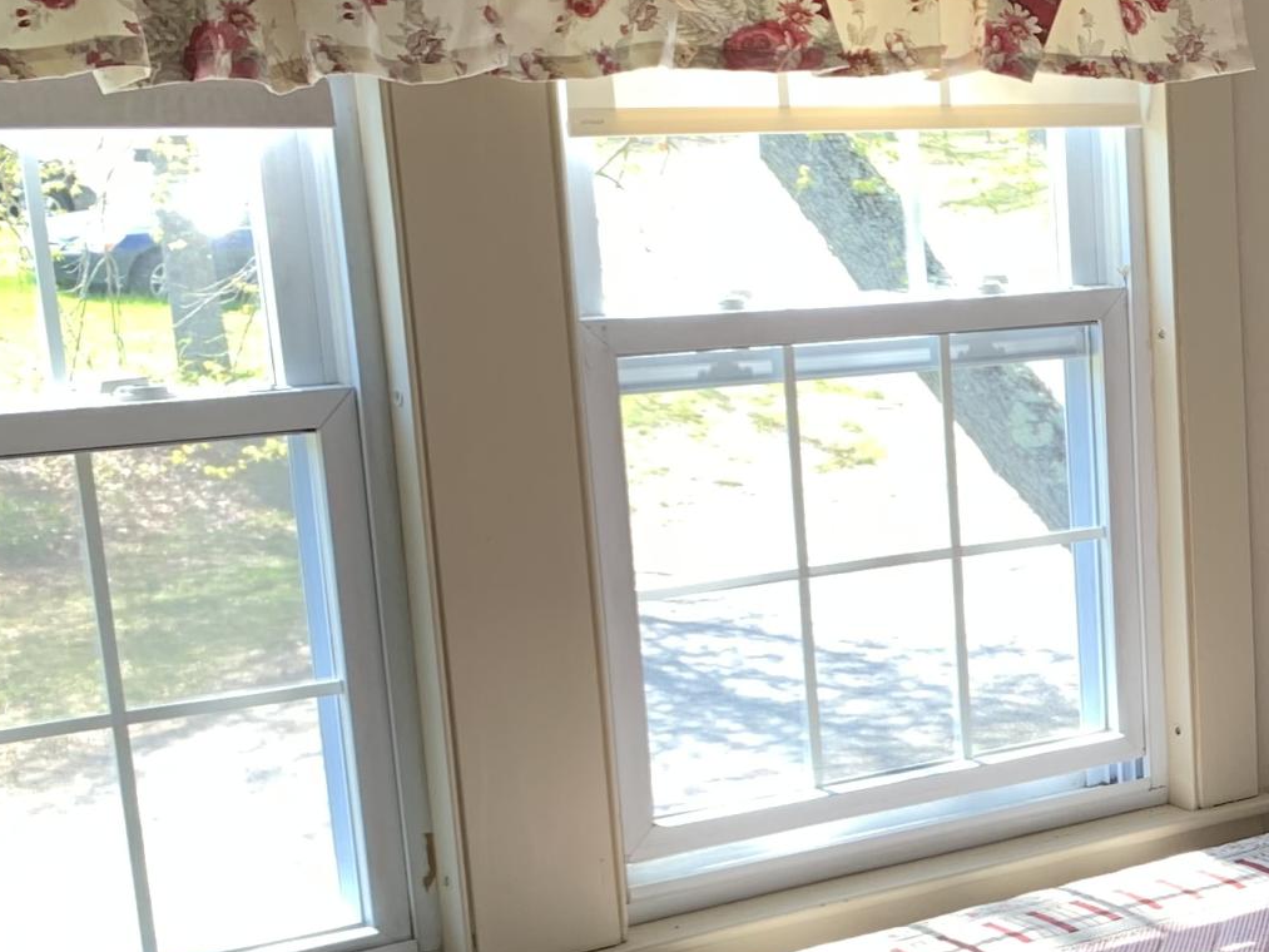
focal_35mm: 77
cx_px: 1725
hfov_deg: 22.3
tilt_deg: -13.9
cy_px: 810
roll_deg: -0.8
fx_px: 2823
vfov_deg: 18.9
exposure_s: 1/120
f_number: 1.8
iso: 50
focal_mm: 4.25
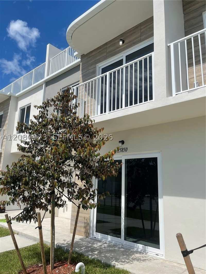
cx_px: 103
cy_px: 137
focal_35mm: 26
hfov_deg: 53.1
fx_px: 206
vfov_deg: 67.3
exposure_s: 1/5618
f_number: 1.6
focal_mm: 5.1
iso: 32
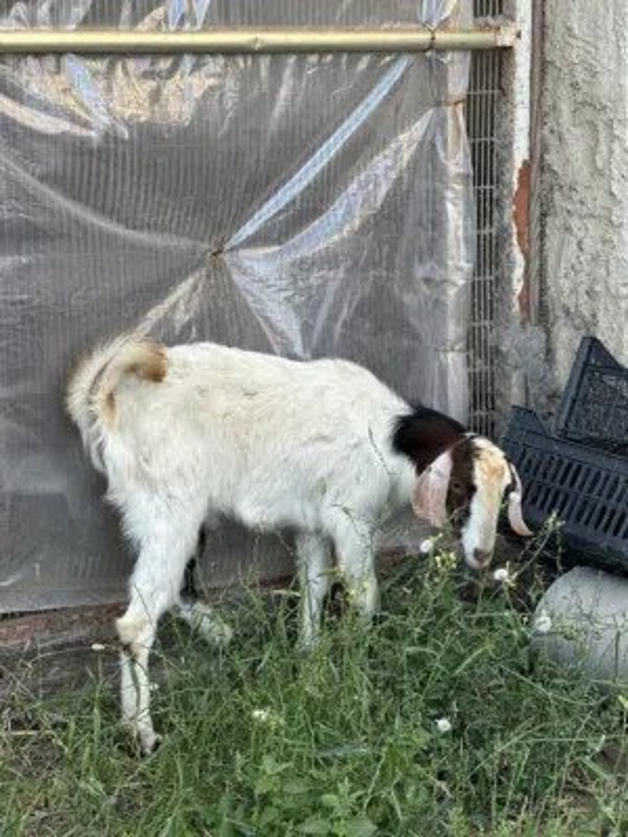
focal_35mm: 77
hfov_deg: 19.1
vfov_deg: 25.3
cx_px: 314
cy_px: 418
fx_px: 1863
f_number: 2.8
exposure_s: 1/121
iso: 50
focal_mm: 9
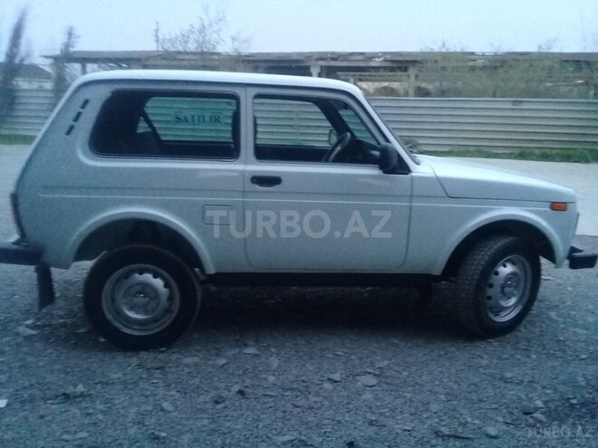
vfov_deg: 45.4
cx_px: 299
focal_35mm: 31
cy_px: 224
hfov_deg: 58.4
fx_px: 536
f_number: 2.2
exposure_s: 1/17
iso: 400
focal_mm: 3.3
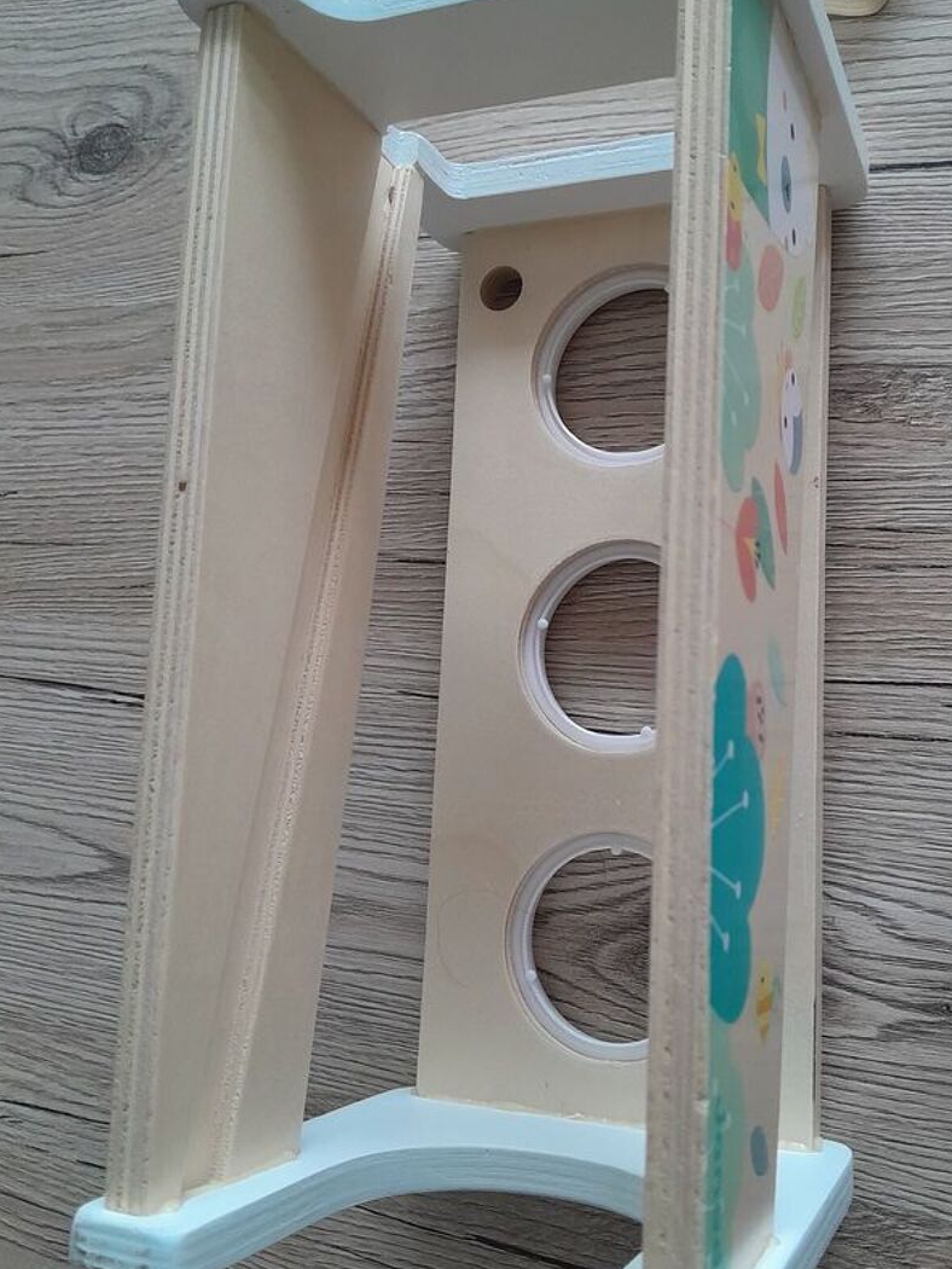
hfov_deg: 42.8
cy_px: 628
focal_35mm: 33
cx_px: 559
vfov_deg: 55.3
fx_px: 1210
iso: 320
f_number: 1.8
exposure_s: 1/50
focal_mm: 3.98
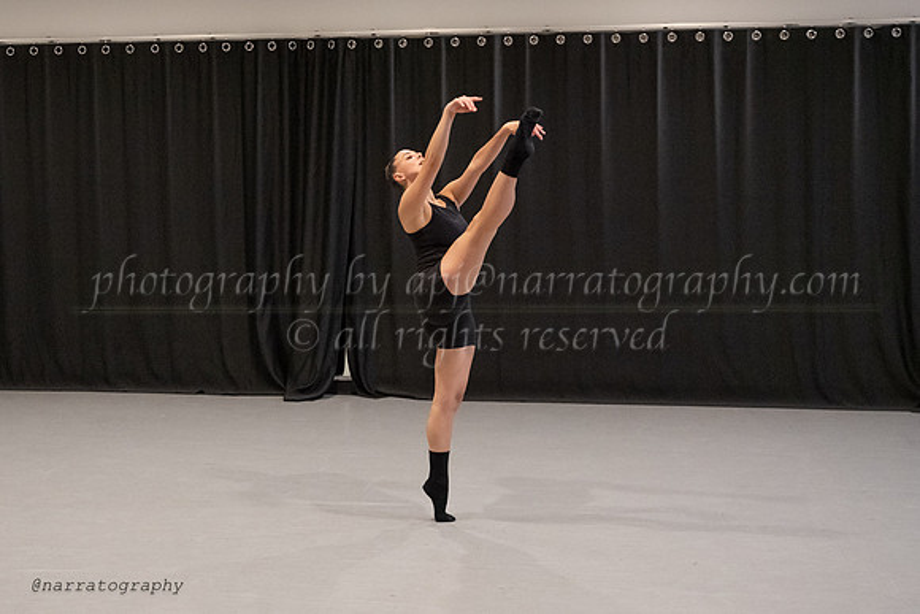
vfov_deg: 23.2
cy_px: 270
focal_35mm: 58
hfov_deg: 34.1
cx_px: 354
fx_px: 1492
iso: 6400
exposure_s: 1/400
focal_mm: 46
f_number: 3.5
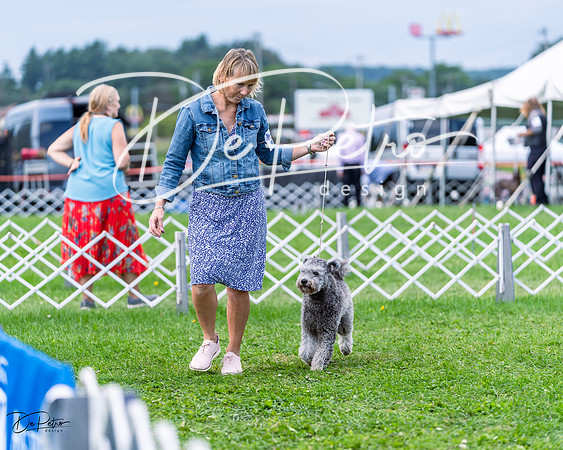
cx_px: 282
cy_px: 225
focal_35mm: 149
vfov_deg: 10.3
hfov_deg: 12.9
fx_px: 2486
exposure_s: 1/1000
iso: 100
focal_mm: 129
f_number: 2.8
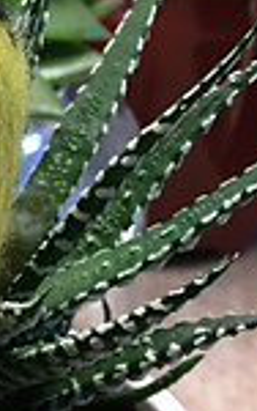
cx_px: -271
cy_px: 186
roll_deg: +0.2
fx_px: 1465
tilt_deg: -34.1
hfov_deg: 9.3
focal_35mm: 131
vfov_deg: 15.9
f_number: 2.2
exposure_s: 1/30
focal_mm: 4.15
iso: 100
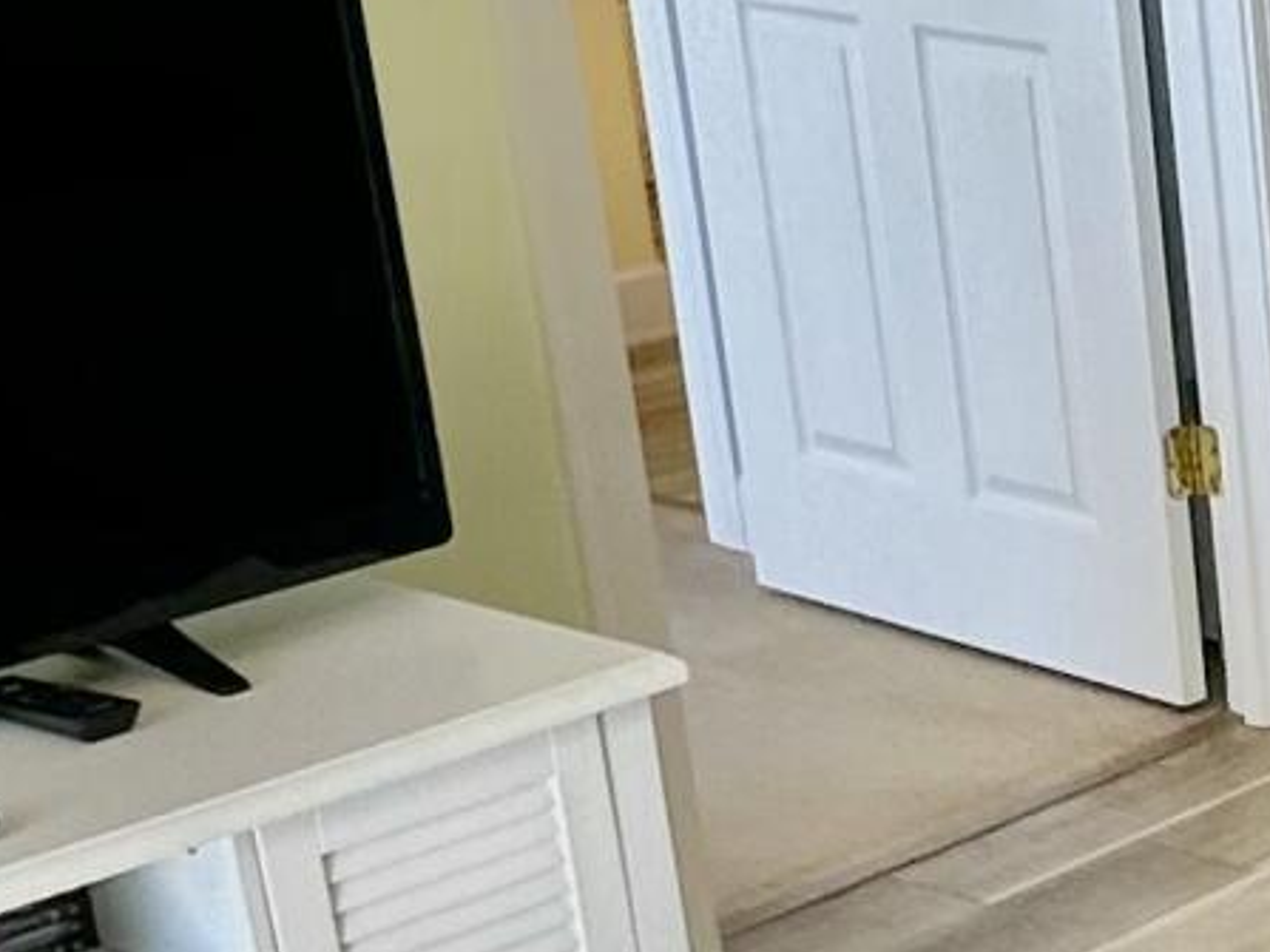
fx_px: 3448
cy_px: 807
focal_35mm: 94
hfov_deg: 17.3
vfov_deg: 15.6
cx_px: 2245
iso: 80
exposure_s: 1/99
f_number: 2.2
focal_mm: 2.22
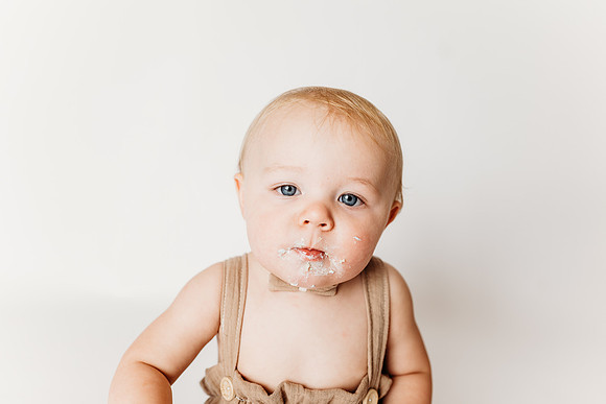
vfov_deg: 53.2
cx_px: 303
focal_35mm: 24
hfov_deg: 73.7
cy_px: 202
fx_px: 404
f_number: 2.8
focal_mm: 24
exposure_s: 1/200
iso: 100
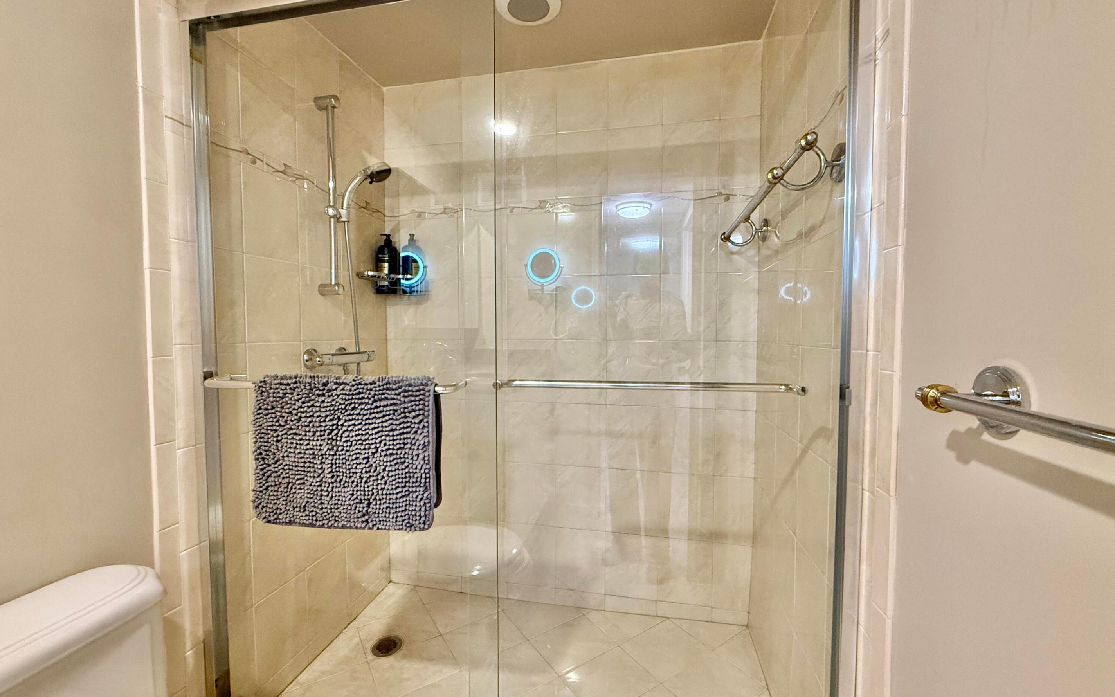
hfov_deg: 101.5
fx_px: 456
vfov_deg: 74.8
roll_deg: +0.0
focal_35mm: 15
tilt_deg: -1.2
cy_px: 349
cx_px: 554
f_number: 2.2
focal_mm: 2.22
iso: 400
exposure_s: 1/60
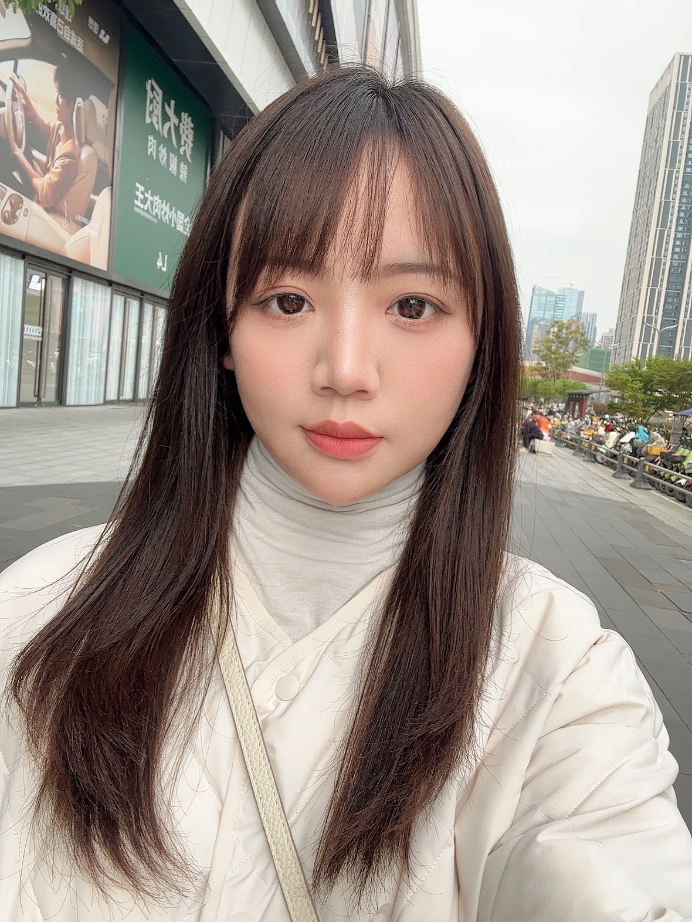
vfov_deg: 59.9
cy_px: 461
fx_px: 799
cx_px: 346
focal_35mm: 30
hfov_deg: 46.8
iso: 25
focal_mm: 2.69
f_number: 1.9
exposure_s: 1/204
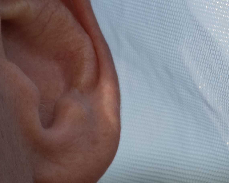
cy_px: 343
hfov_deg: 3.3
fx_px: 3905
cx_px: -573
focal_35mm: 576
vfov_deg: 2.7
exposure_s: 1/250
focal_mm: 85
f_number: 8
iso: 100
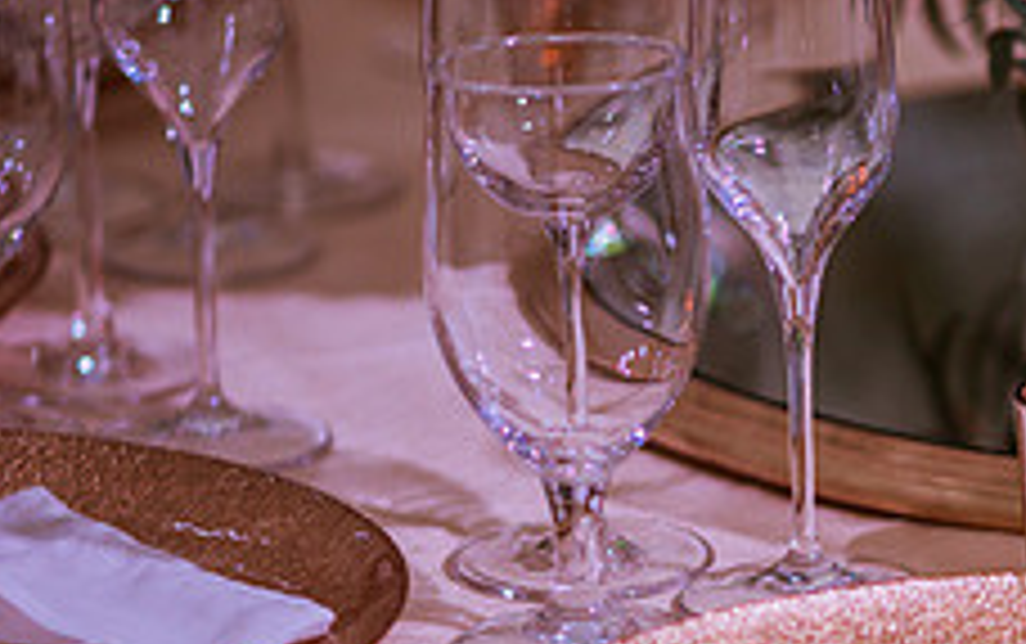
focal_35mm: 220
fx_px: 6158
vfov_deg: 6.0
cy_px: 423
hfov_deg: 9.4
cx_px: 1228
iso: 800
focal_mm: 85
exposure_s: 1/500
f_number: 1.8
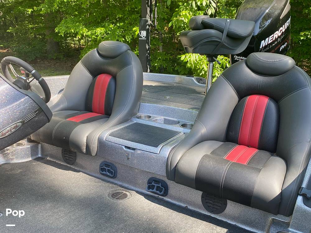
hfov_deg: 67.3
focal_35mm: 26
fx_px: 234
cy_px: 116
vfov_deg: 53.1
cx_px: 156
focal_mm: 4.25
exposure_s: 1/235
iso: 32
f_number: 1.8
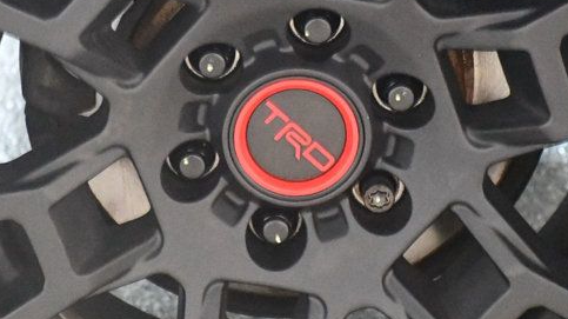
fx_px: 3010
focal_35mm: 200
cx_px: 293
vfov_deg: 6.1
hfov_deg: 10.8
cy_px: 140
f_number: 5
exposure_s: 1/50
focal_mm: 60
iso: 12800
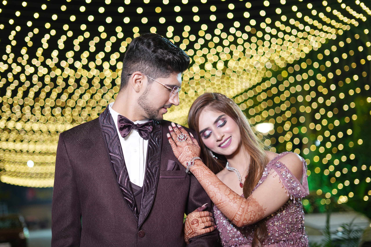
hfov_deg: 39.6
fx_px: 515
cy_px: 124
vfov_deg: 27.0
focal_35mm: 50
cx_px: 186
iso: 400
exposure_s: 1/125
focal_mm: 50
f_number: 2
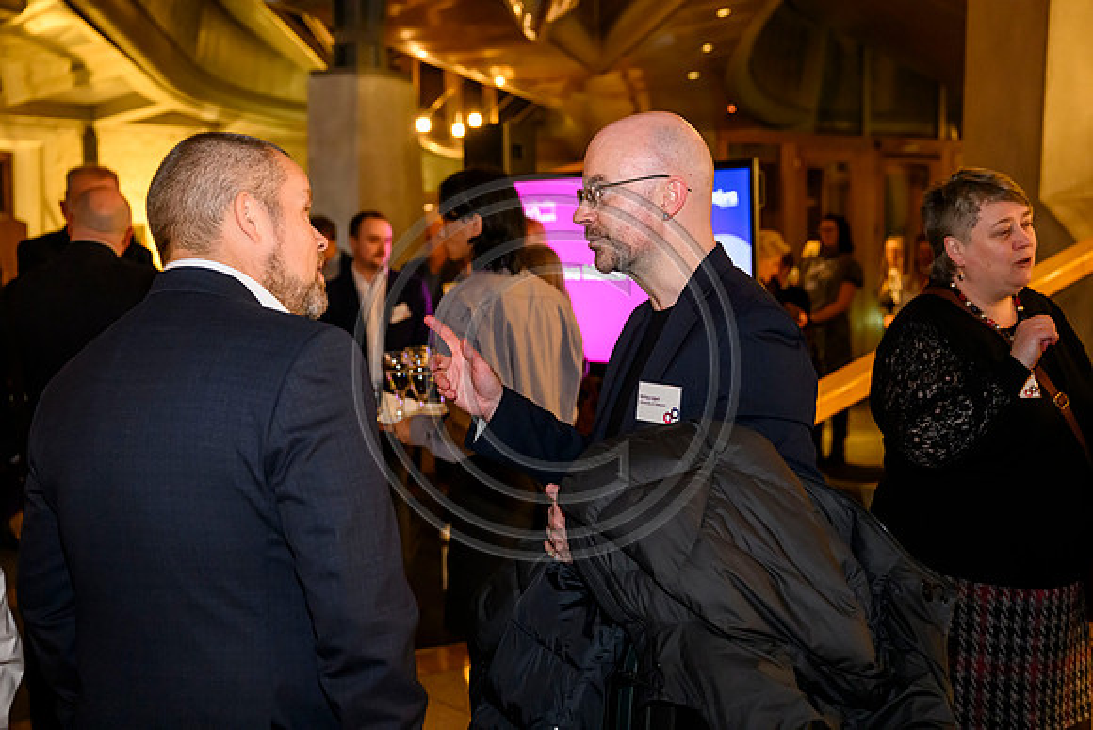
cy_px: 365
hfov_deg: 40.3
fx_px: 1488
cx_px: 546
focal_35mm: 49
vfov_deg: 27.5
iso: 6400
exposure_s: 1/125
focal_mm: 49
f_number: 4
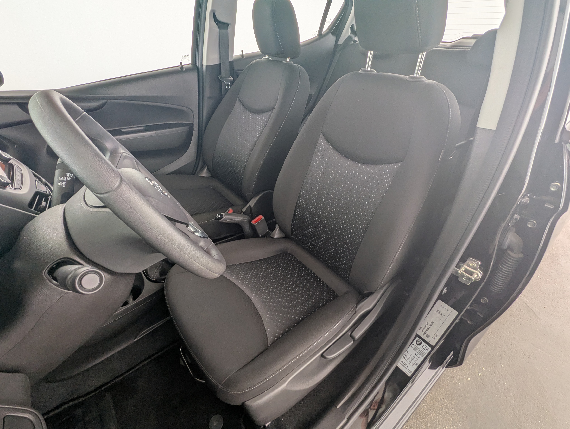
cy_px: 214
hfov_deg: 94.4
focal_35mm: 16
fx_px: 264
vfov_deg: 78.2
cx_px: 285
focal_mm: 2.35
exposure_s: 1/49
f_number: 2.2
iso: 35
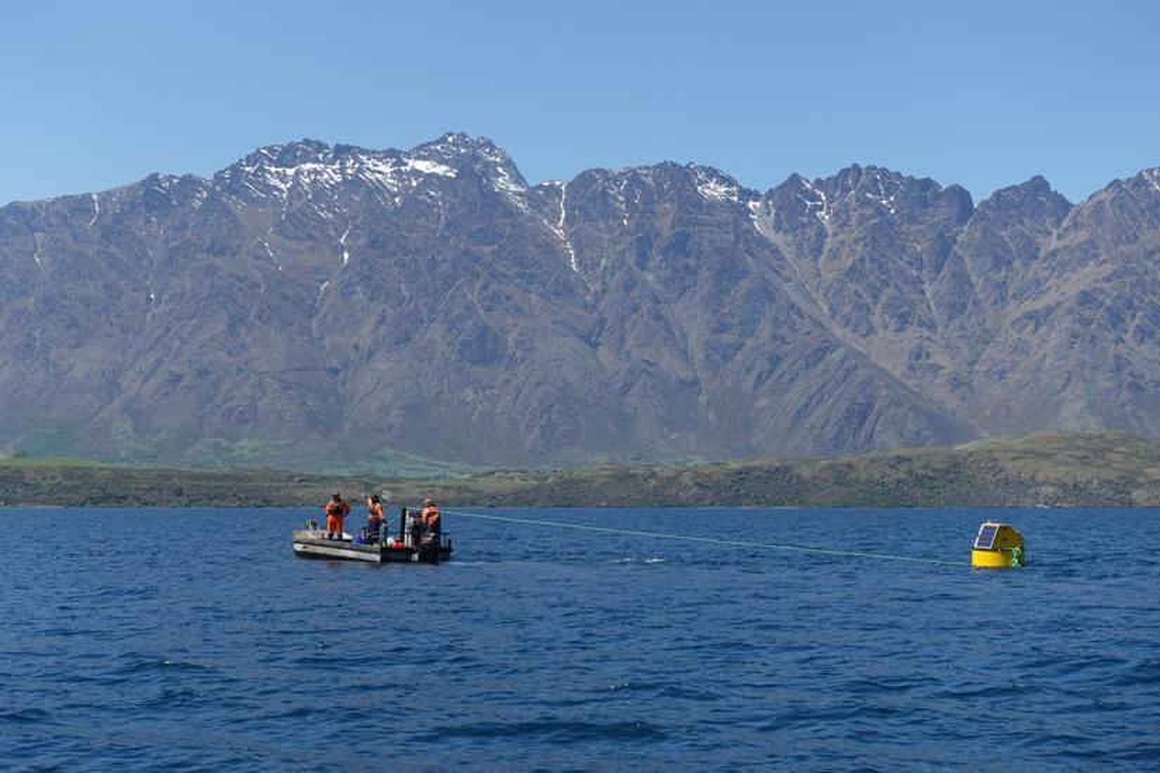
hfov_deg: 32.4
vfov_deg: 21.9
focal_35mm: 62
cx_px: 580
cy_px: 386
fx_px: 1998
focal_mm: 22.57
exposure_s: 1/500
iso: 125
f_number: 5.6
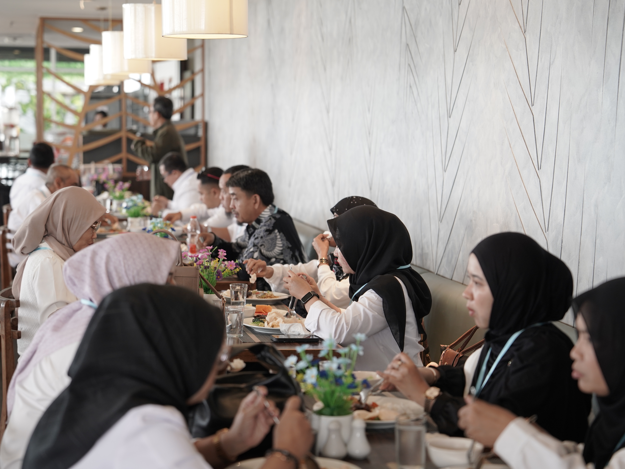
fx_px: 1372
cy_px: 235
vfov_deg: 19.4
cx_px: 277
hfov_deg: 25.6
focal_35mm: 76
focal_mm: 70
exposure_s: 1/100
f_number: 2.8
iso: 640
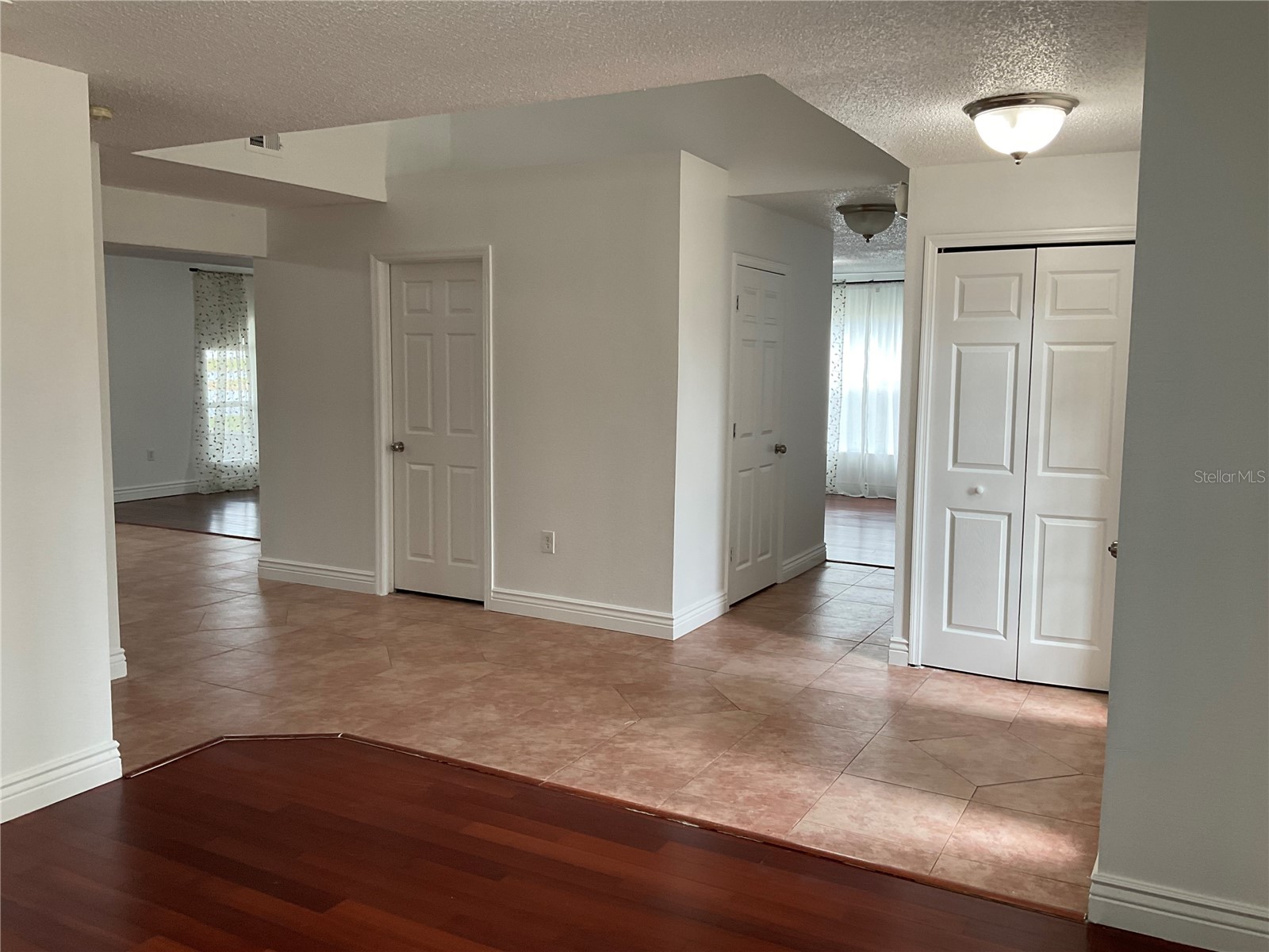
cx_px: 634
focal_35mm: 29
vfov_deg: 48.2
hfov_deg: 61.7
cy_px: 476
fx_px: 1063
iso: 50
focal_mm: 3
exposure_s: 1/120
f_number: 1.8
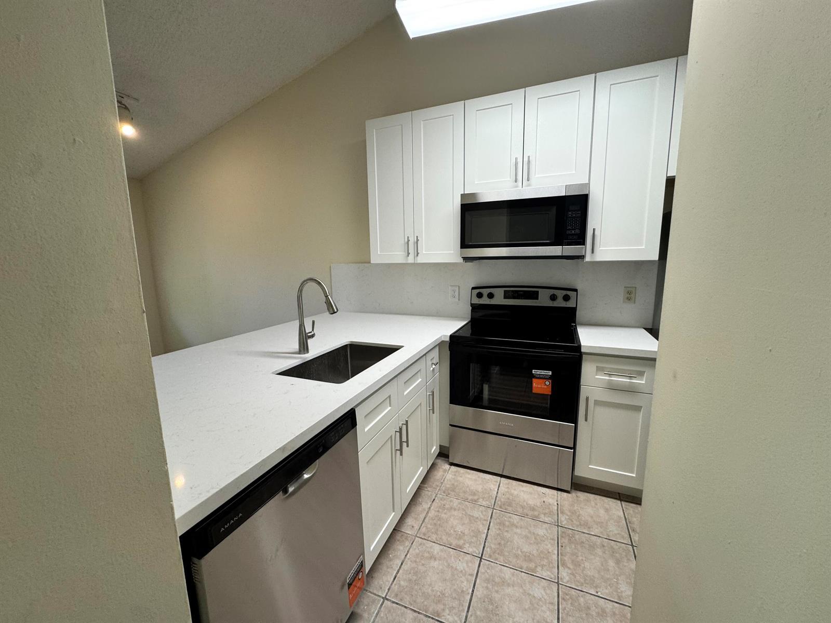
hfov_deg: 102.1
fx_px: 336
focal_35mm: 14
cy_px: 312
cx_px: 416
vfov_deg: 85.7
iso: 125
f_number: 2.2
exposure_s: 1/120
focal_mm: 2.22
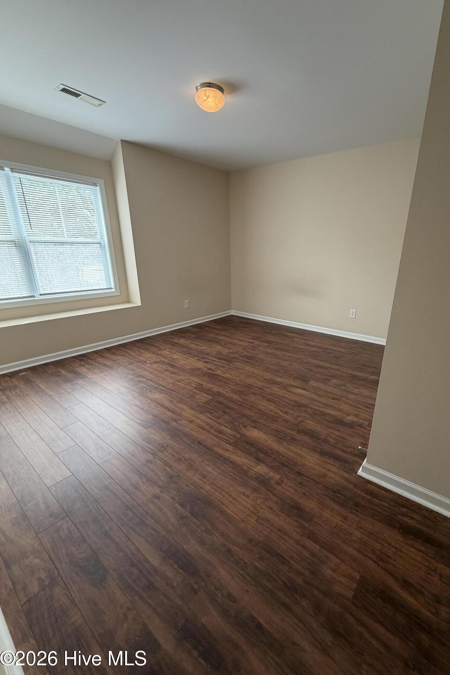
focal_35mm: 15
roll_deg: -1.0
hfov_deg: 76.8
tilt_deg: -18.7
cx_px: 259
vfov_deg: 100.4
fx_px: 281
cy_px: 343
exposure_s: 1/120
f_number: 2.2
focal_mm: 2.22
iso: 160
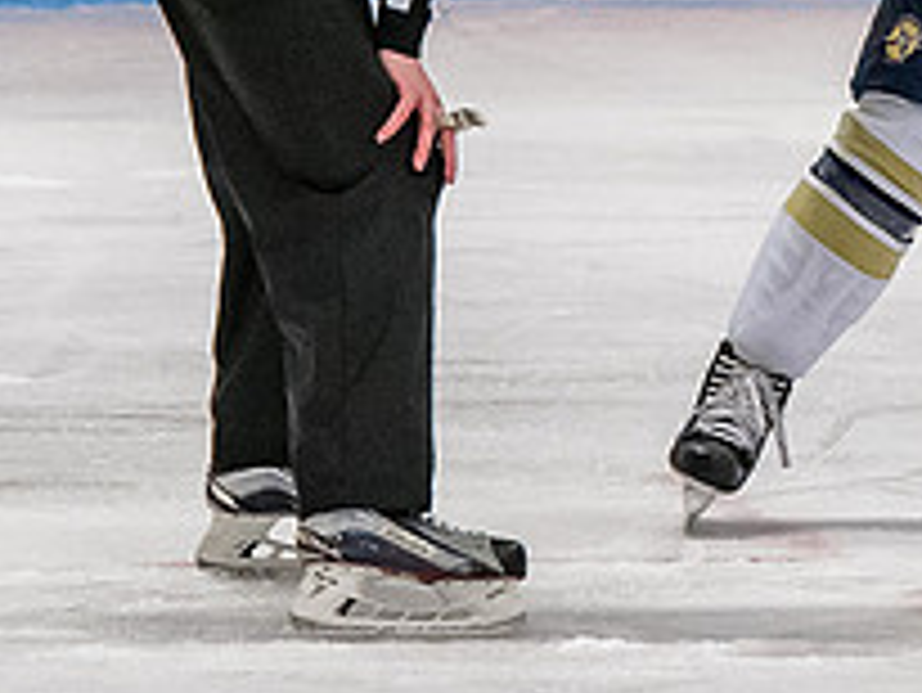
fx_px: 27130
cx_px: 1125
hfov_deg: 1.9
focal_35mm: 1018
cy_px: -333
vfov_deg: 1.5
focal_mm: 180
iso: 4000
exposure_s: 1/800
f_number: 4
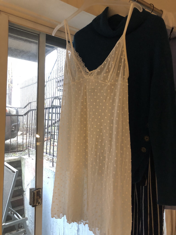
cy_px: 118
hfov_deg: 49.7
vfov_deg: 63.4
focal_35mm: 28
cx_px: 88
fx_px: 190
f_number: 1.8
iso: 64
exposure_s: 1/15
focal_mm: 3.99
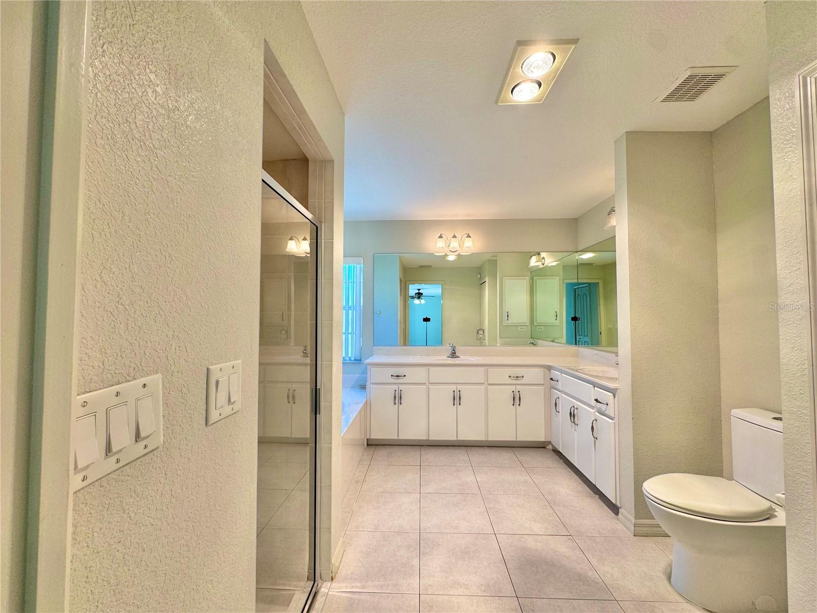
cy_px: 306
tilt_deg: +2.0
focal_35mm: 14
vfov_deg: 85.7
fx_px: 330
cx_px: 408
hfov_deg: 102.1
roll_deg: -0.2
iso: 100
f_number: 2.2
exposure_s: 1/120
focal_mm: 2.22
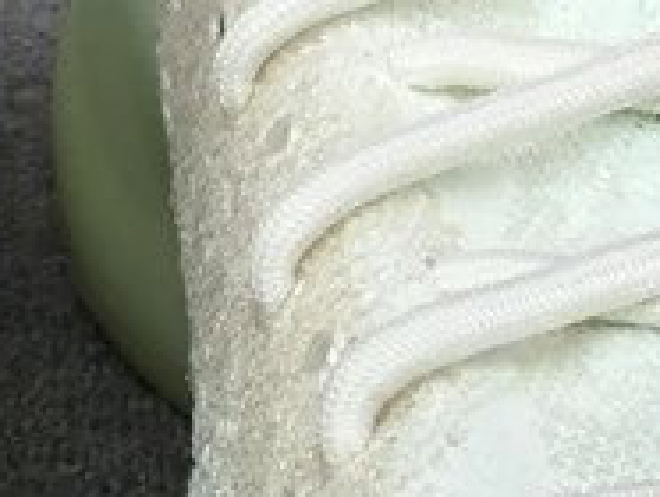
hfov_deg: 13.0
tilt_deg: -32.2
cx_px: 78
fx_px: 2864
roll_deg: -2.8
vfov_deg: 9.8
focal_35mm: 150
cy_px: 602
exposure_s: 1/599
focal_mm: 3.3
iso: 25
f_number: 2.4
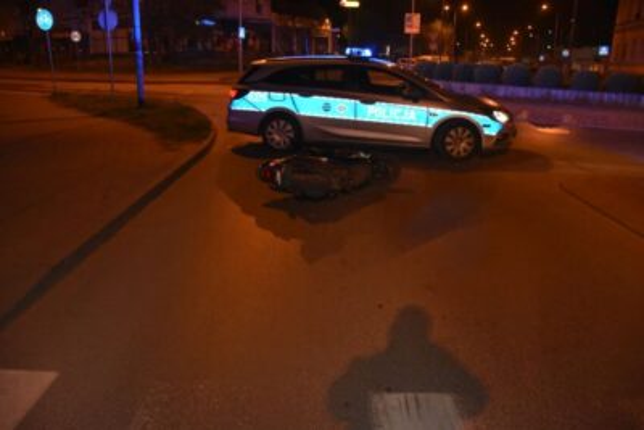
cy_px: 215
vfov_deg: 48.0
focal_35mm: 27
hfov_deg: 67.4
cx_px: 322
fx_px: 483
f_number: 3.5
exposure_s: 1/60
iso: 2500
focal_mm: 18
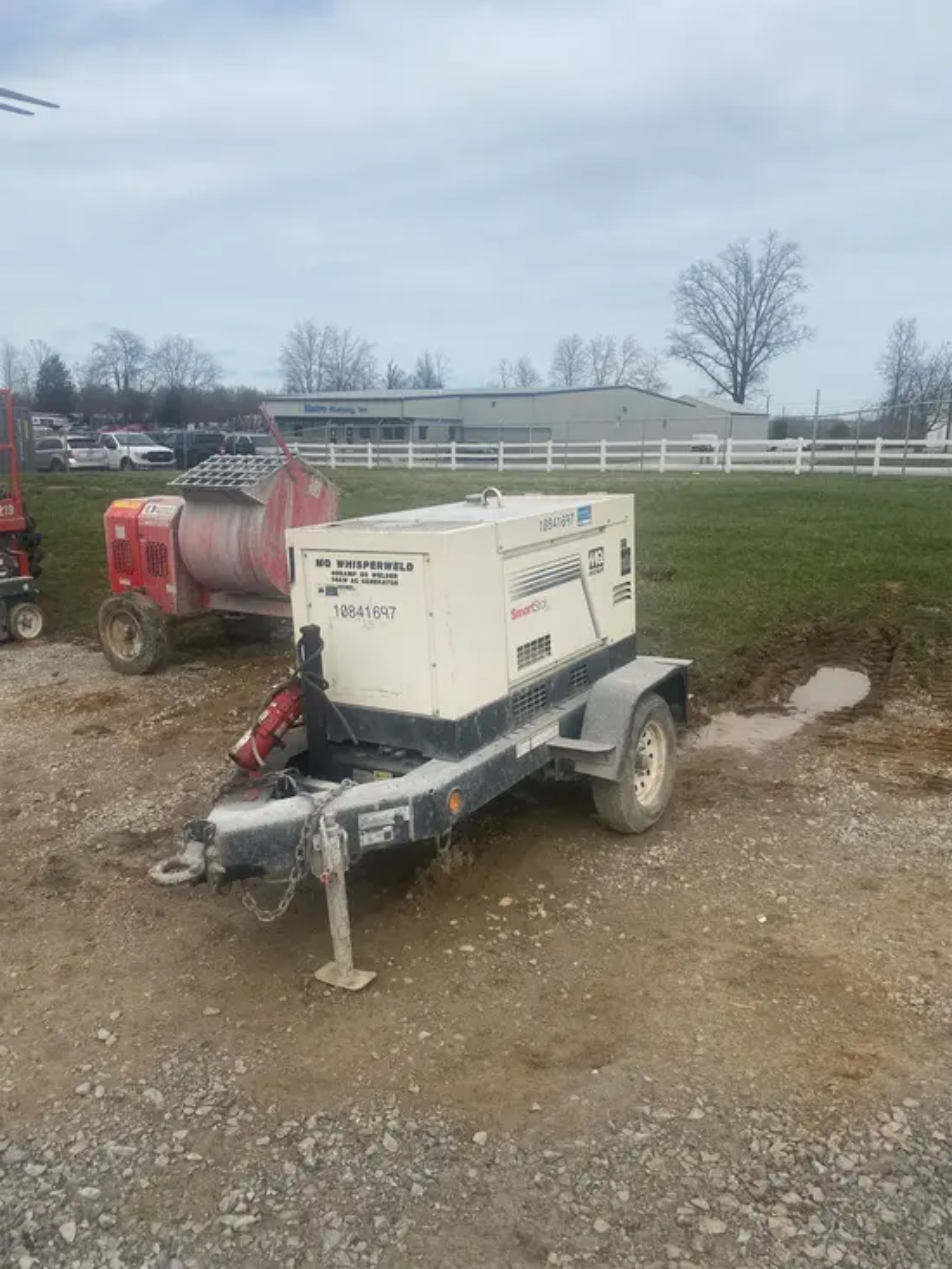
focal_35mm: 26
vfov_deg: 67.3
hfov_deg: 53.1
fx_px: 953
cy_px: 634
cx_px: 476
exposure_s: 1/3205
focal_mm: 4.25
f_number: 1.8
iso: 32
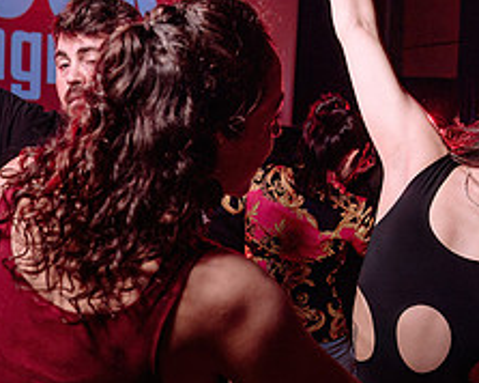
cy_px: 205
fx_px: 935
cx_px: 119
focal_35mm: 66
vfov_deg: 23.1
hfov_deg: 28.3
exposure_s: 1/125
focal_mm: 24
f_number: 3.5
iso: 800
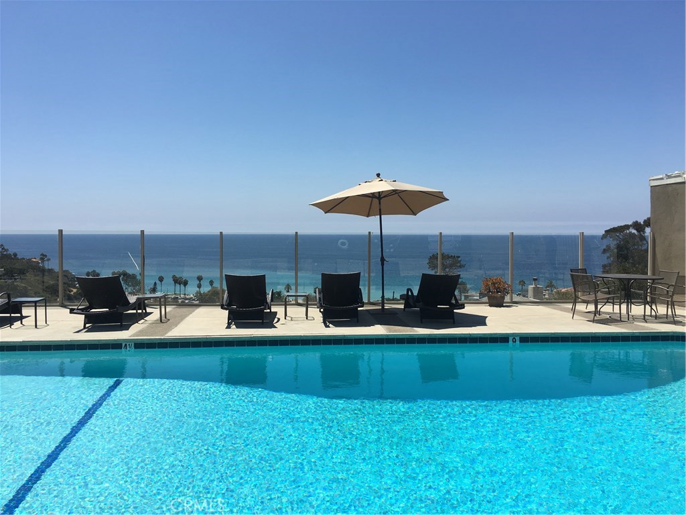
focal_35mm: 29
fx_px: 575
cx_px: 343
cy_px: 258
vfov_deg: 48.2
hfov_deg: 61.7
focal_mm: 4.15
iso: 25
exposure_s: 1/2653
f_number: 2.2
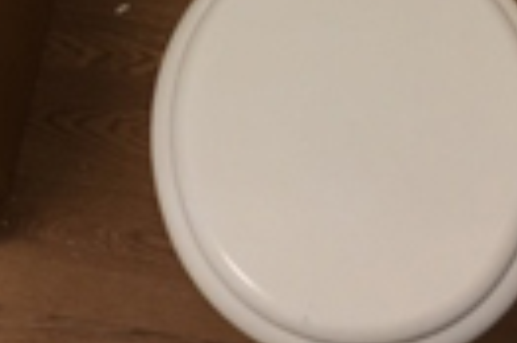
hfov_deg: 21.9
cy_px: -142
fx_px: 1320
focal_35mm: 92
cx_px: 118
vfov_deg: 14.1
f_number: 2.2
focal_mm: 4.15
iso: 100
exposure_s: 1/30
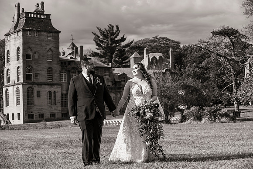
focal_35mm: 70
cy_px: 84
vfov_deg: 19.5
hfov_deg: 28.8
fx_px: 492
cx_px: 126
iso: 320
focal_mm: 70
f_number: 4.5
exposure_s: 1/2500
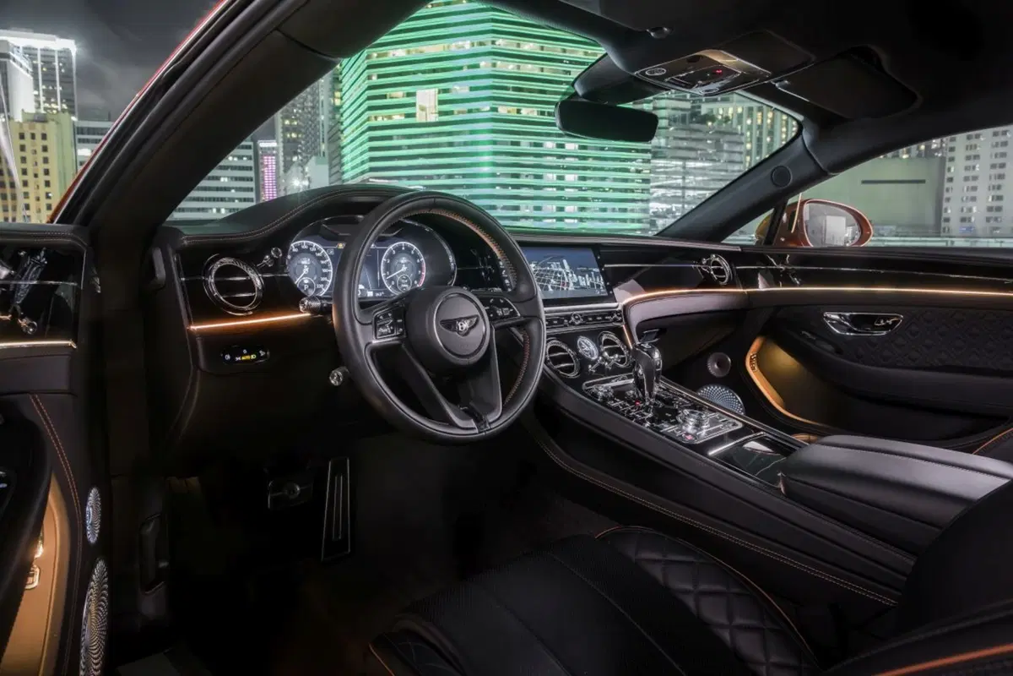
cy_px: 338
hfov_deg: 73.7
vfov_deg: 53.1
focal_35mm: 24
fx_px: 675
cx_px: 506
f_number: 8
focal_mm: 24
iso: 800
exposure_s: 15
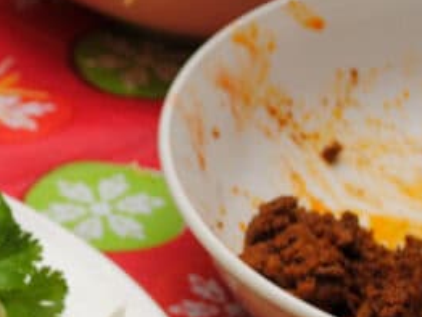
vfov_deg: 5.8
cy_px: 464
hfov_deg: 7.5
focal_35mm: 254
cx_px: -390
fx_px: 3098
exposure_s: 1/60
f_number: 5.3
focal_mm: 45
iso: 200
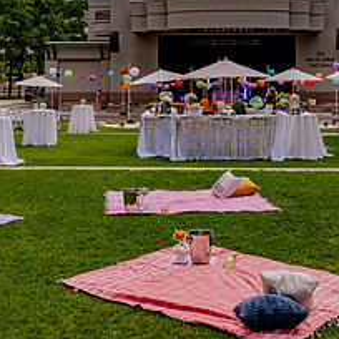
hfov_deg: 29.5
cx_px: 186
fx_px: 643
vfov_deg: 28.9
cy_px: 65
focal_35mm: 58
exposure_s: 1/640
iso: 320
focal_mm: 24
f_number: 8
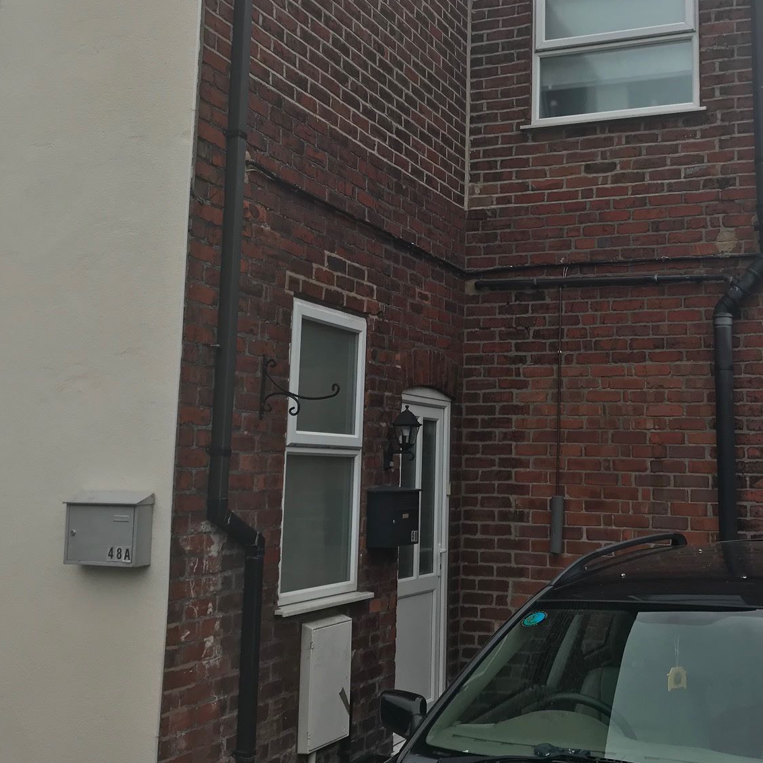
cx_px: 476
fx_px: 1097
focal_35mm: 44
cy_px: 287
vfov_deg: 38.1
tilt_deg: +11.4
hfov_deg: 38.1
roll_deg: -0.9
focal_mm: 3.99
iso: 20
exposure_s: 1/1088
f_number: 1.8
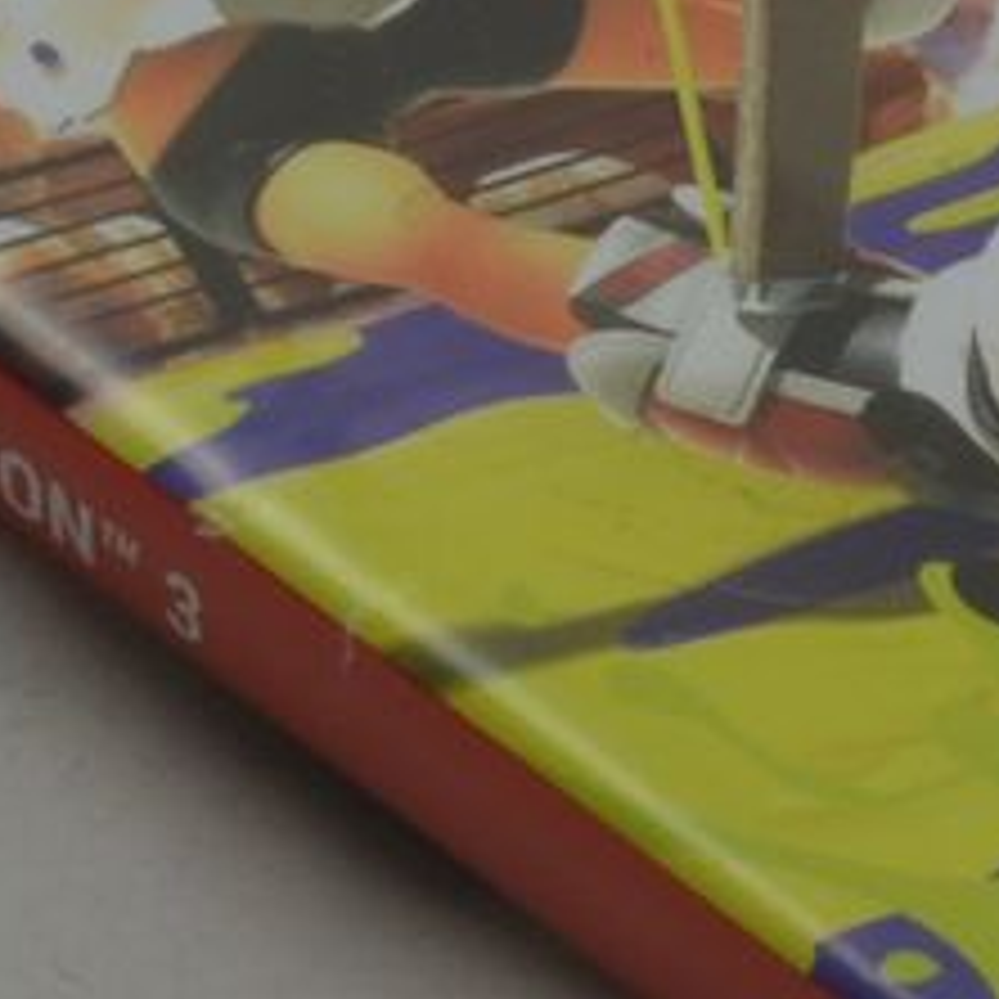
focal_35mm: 413
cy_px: -128
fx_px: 13485
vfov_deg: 4.2
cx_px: 1336
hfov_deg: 4.2
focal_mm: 40
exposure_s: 1/3
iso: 100
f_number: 20
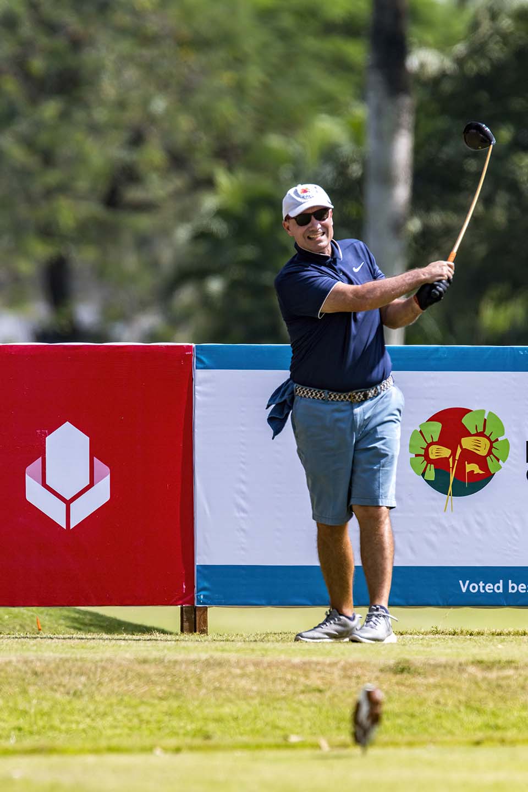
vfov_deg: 3.2
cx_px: 264
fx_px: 14299
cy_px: 396
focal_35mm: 650
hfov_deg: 2.1
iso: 720
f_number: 8
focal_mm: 650
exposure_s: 1/2000
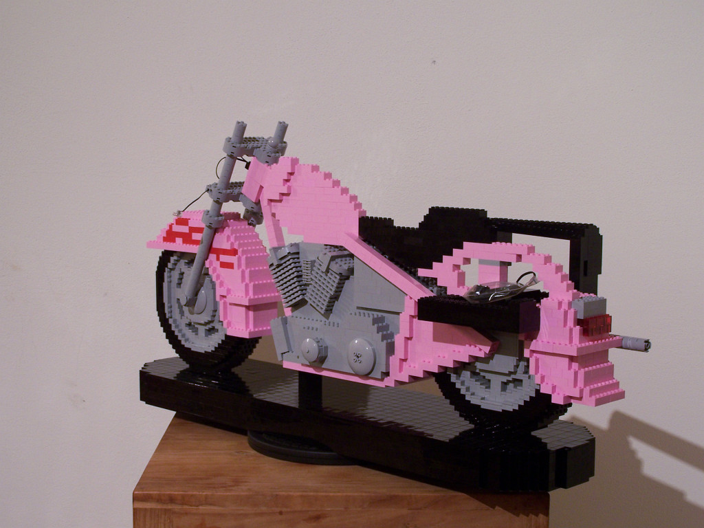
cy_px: 264
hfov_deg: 30.3
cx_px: 352
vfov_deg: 22.9
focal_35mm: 64
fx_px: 1302
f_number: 3.2
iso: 80
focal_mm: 10.7
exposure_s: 1/2
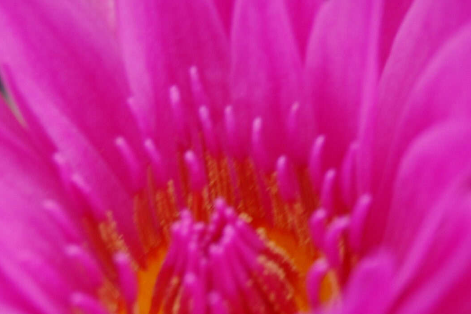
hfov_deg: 16.0
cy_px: 199
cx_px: 312
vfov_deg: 10.7
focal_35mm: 128
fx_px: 1676
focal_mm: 35
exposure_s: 1/50
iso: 400
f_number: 4.8
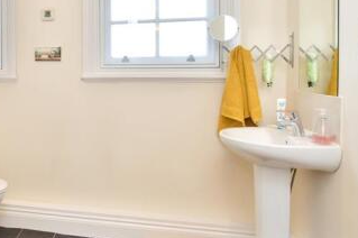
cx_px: 34
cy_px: 72
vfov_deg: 37.2
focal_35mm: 35
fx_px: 348
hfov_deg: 48.5
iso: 640
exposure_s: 1/80
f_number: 7.1
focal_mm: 11.5
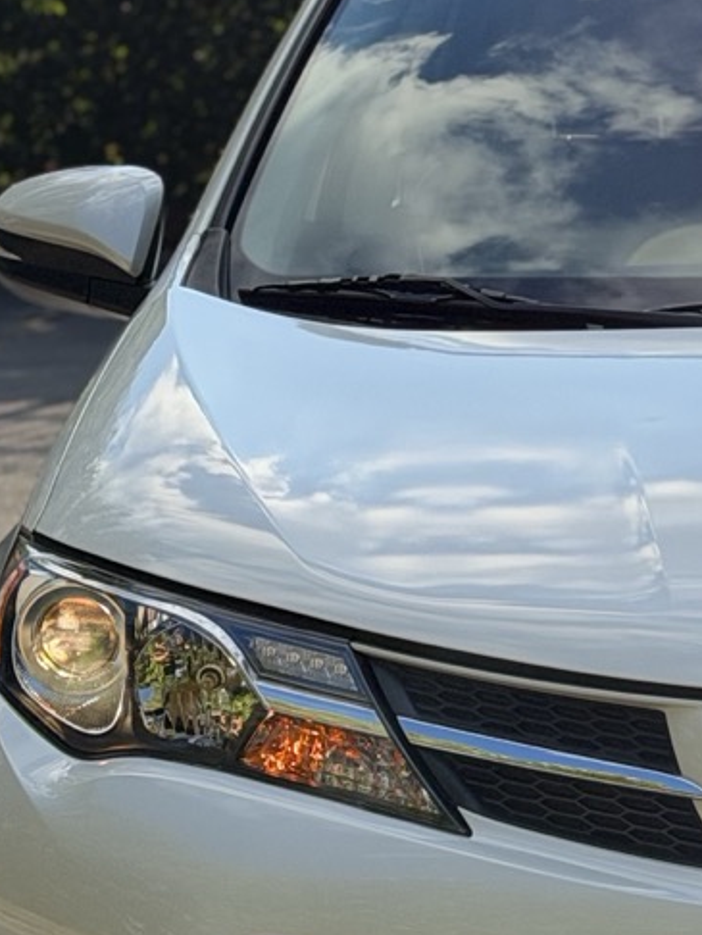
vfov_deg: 12.3
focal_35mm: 158
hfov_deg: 9.3
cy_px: 1047
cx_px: 883
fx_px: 4268
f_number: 1.78
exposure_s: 1/2415
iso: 64
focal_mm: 6.76
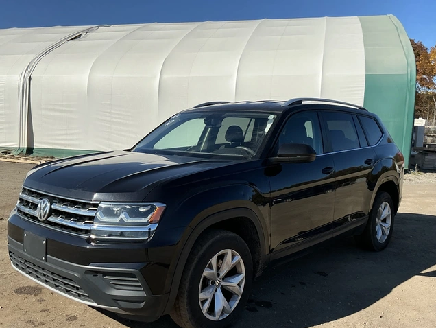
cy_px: 182
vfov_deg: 42.9
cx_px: 208
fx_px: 416
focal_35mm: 33
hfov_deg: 55.3
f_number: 1.8
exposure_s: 1/2959
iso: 25
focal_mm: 3
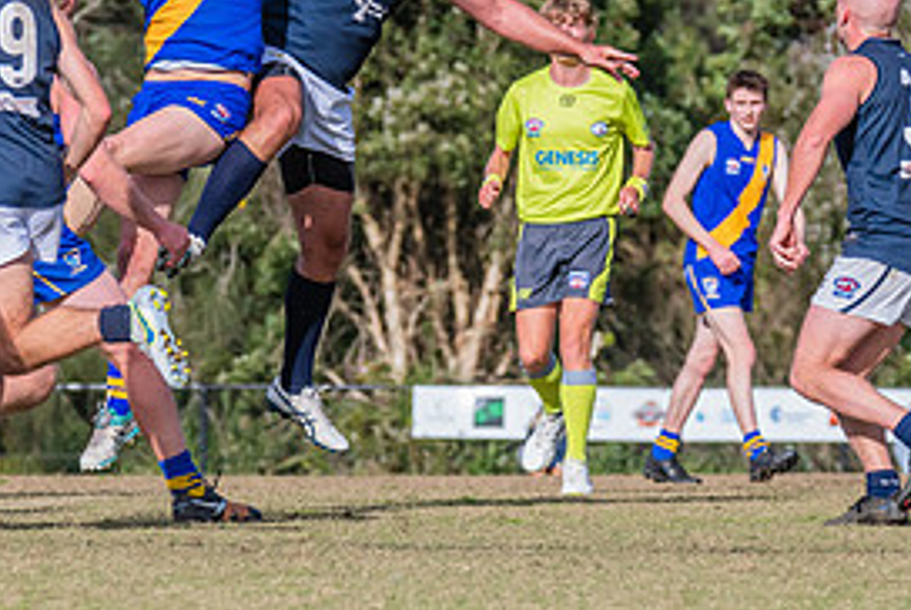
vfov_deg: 2.6
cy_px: 59
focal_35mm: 526
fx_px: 13325
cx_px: 402
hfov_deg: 3.9
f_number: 8
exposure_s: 1/2000
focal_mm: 240
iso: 800
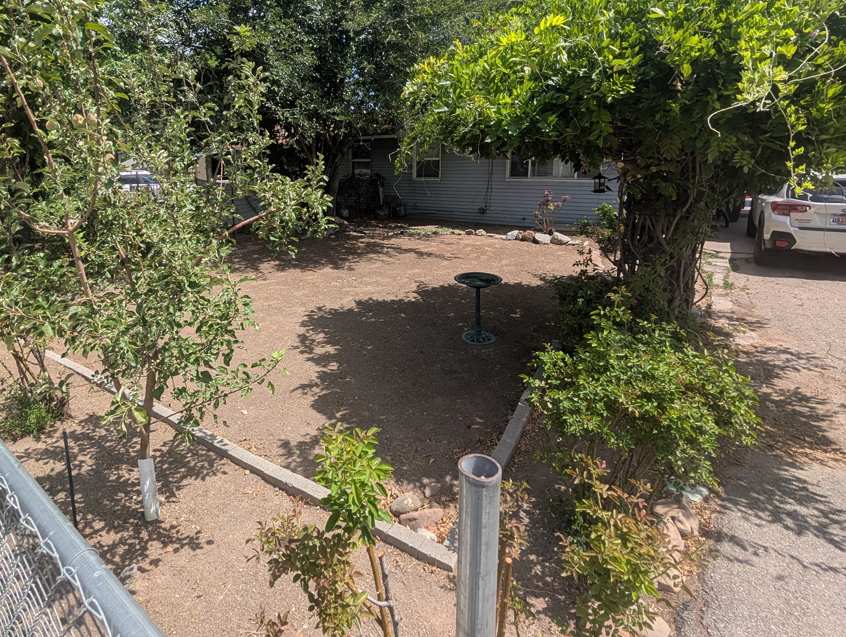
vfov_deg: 73.4
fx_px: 416
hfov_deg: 89.7
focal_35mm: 17
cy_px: 234
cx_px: 337
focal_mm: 2.02
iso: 50
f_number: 1.7
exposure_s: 1/2786
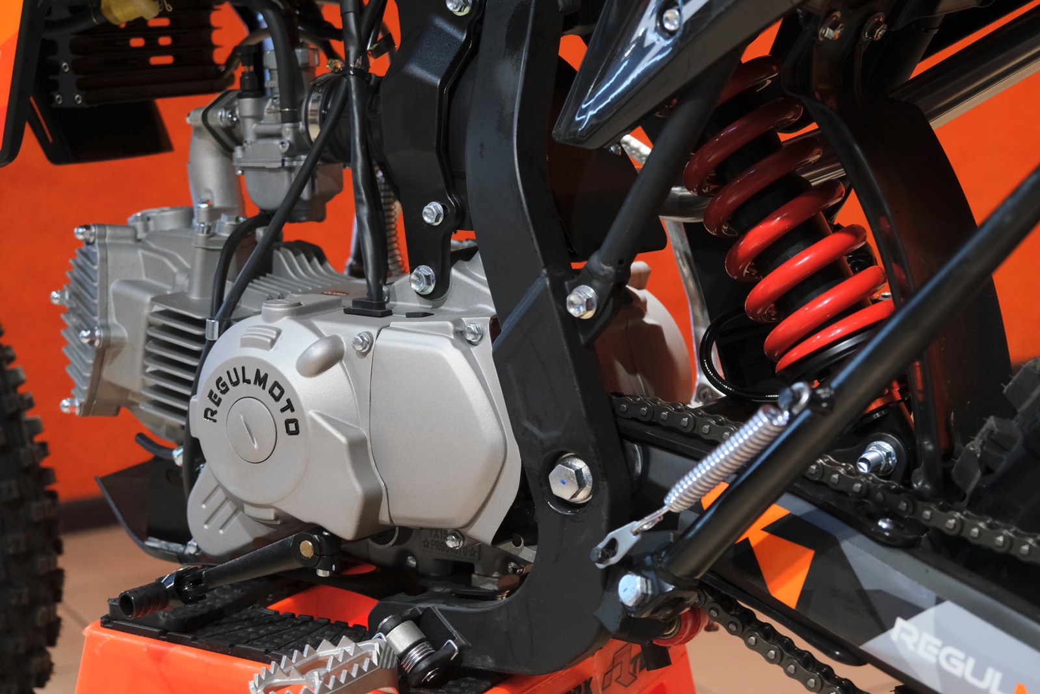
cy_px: 347
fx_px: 1791
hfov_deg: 32.4
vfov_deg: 21.9
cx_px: 520
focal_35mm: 62
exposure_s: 1/100
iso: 1600
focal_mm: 41.1
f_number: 4
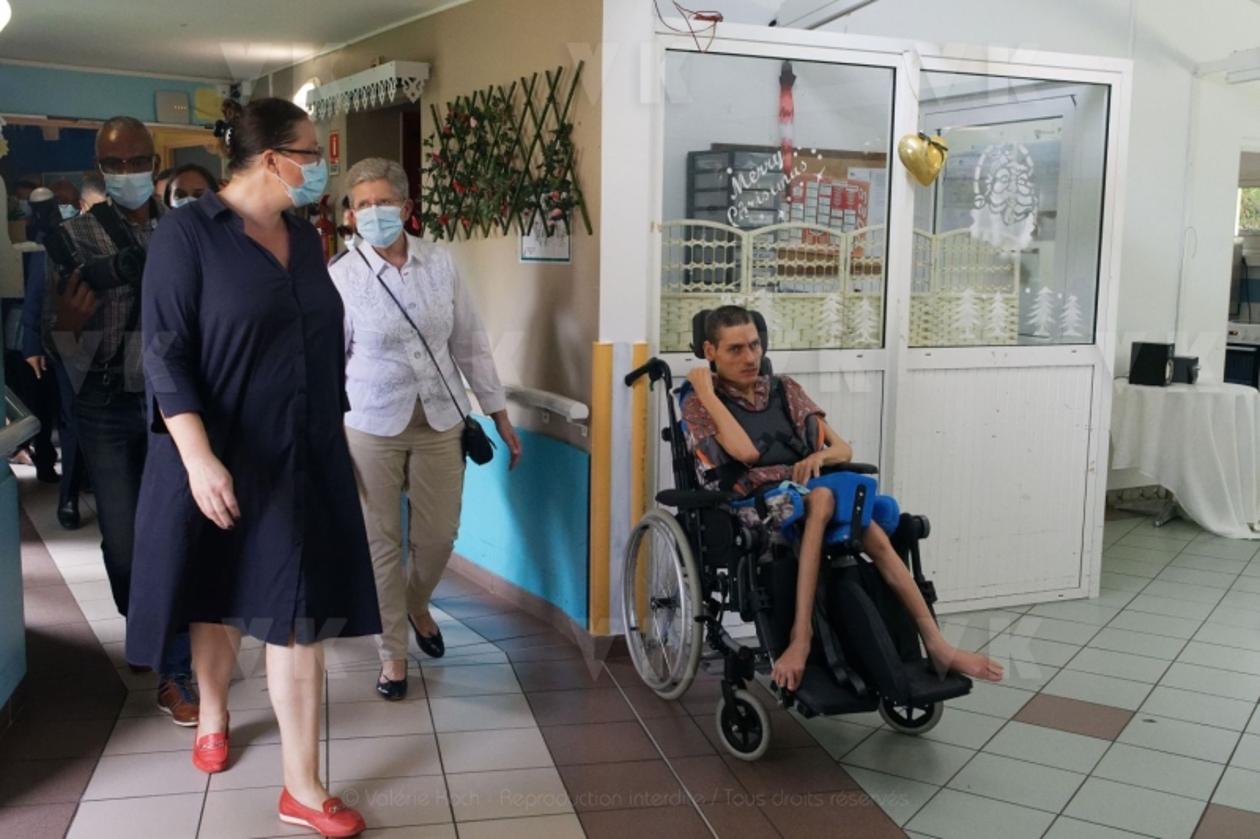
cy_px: 420
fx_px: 1260
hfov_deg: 53.1
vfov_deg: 36.9
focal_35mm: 36
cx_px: 630
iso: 4000
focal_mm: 24
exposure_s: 1/200
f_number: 8
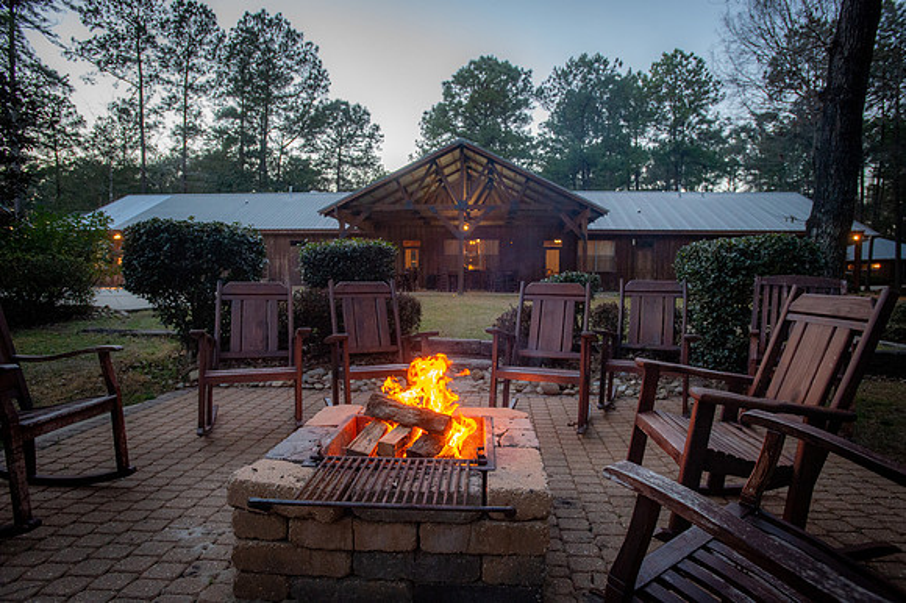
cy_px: 302
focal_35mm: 20
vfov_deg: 61.9
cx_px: 453
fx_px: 503
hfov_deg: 84.0
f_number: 4.5
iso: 4000
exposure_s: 1/200
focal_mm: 20
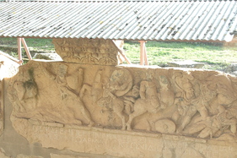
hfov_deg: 27.0
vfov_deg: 18.1
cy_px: 103
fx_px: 493
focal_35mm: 75
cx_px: 123
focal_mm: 32
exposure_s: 1/250
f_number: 8
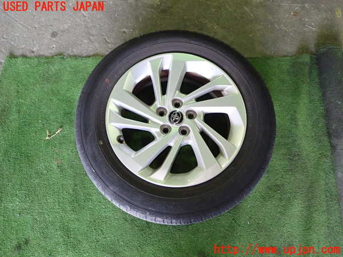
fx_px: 297
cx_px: 172
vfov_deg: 46.8
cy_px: 128
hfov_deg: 60.0
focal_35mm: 30
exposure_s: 1/30
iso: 640
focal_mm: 5.4
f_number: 2.3
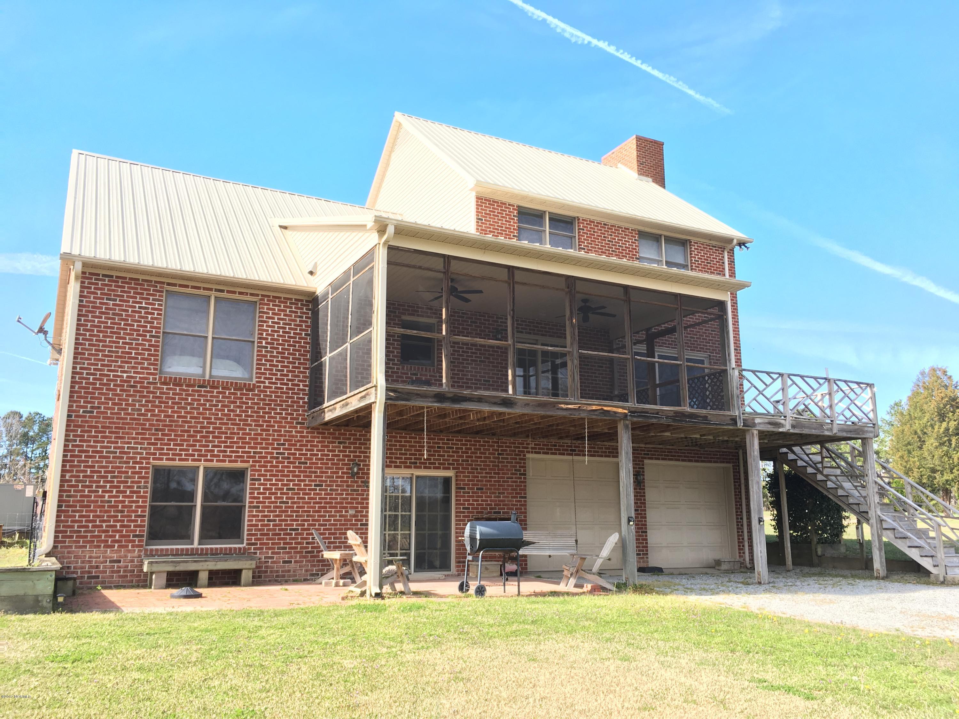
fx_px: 803
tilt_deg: +10.8
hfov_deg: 61.7
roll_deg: +0.9
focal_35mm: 29
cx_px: 480
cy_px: 360
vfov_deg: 48.2
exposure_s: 1/293
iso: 25
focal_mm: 4.15
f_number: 2.2
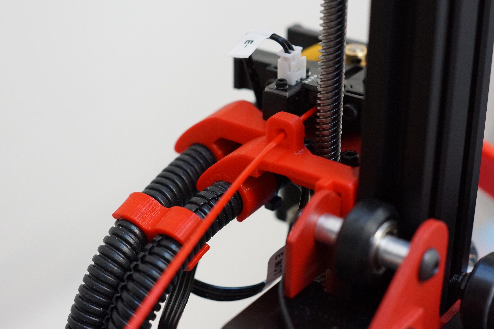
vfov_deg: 18.1
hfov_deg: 27.0
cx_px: 247
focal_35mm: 75
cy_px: 164
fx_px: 1028
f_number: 4
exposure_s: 1/80
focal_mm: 50
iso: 1600
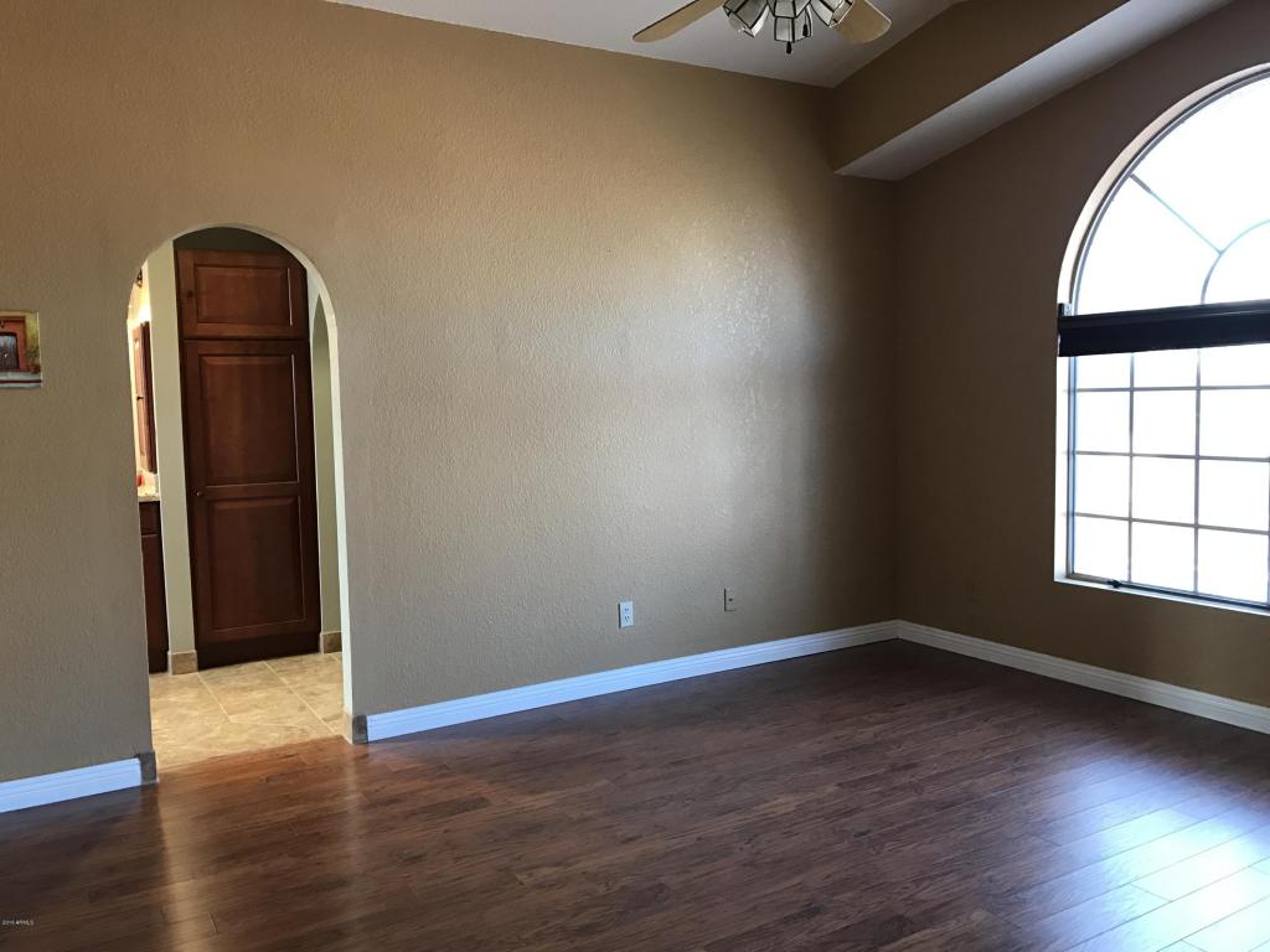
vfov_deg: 49.7
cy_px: 476
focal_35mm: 28
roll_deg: +1.8
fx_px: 1027
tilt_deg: -5.2
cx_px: 635
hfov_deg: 63.4
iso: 40
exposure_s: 1/15
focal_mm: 3.99
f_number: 1.8
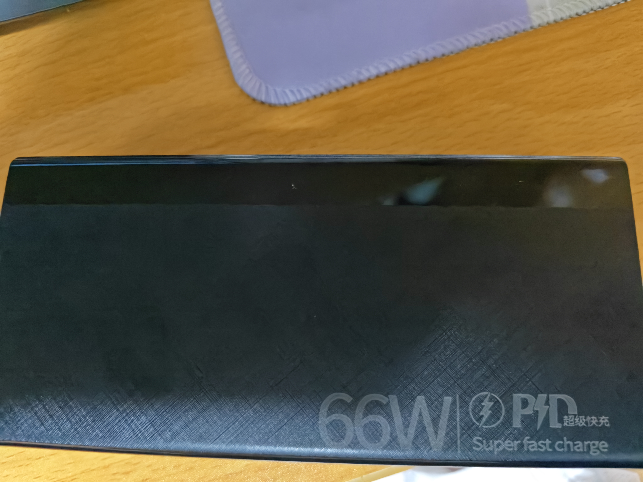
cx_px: 322
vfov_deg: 58.9
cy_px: 241
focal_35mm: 23
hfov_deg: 73.9
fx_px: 427
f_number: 1.88
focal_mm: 5.56
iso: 49902
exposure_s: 1/100
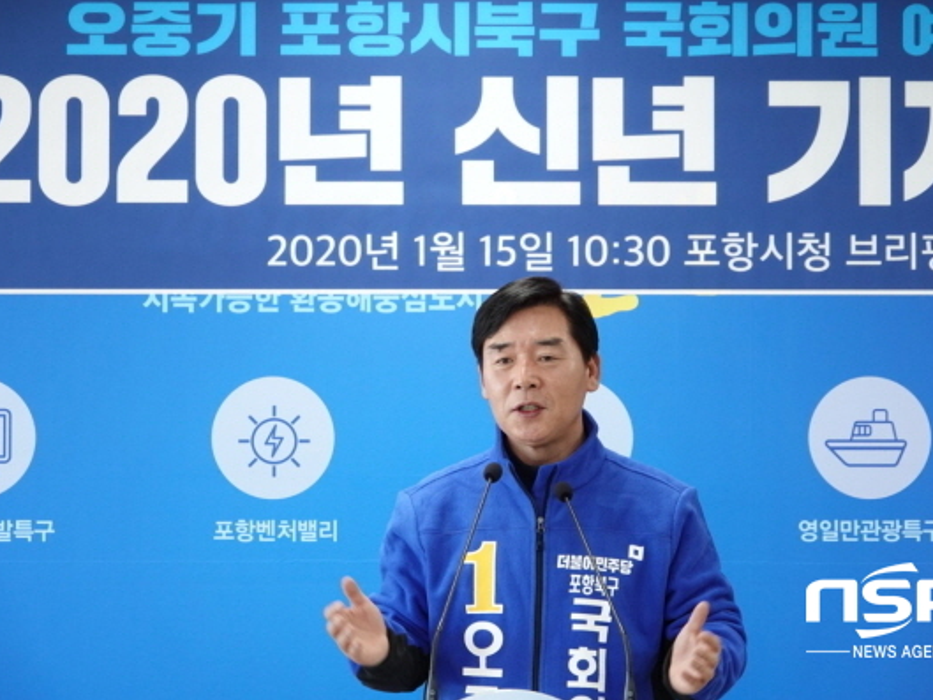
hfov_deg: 12.6
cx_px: 453
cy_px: 351
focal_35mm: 157
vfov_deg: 9.5
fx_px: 4233
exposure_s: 1/80
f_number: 4
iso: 800
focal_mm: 52.82
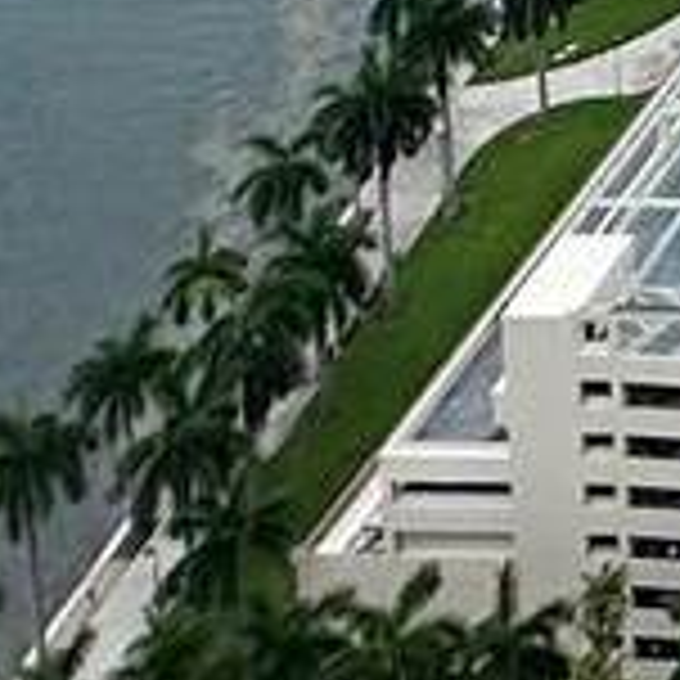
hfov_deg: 12.2
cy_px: -1297
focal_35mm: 105
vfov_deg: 11.2
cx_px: 1761
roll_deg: +0.1
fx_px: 2334
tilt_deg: -3.6
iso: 40
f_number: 2.2
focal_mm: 2.22
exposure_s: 1/1014
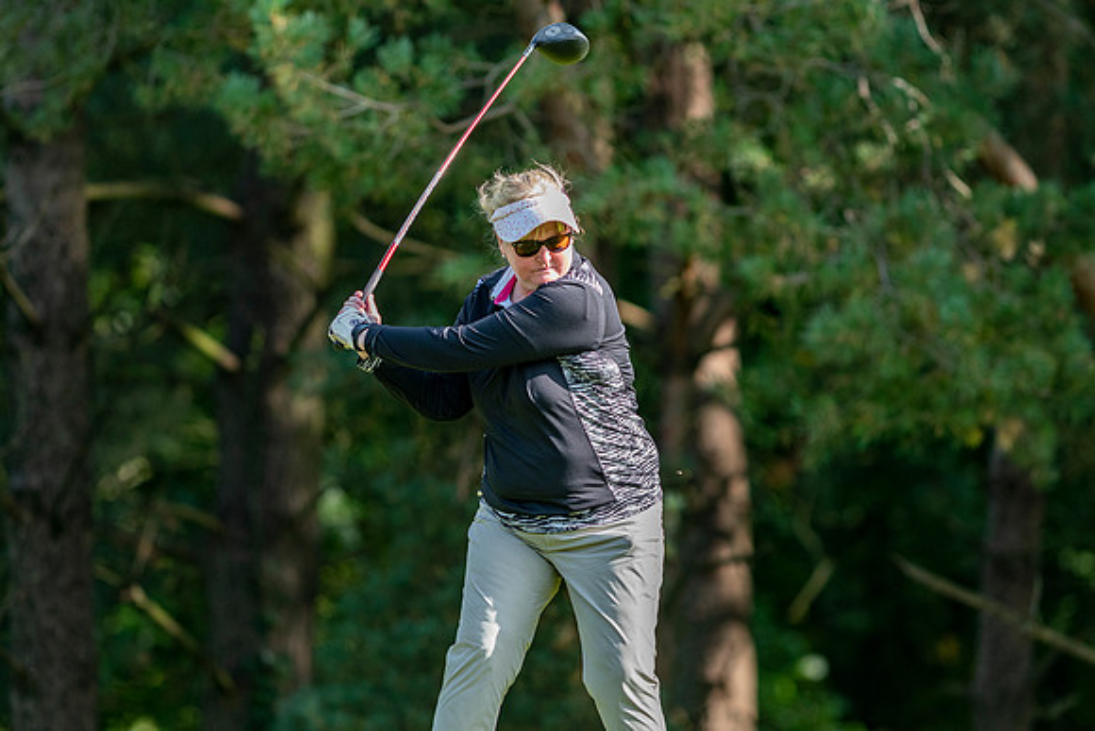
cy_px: 366
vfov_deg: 3.1
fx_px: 13690
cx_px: 548
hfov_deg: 4.6
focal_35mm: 450
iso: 560
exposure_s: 1/1600
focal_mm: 300
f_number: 2.8
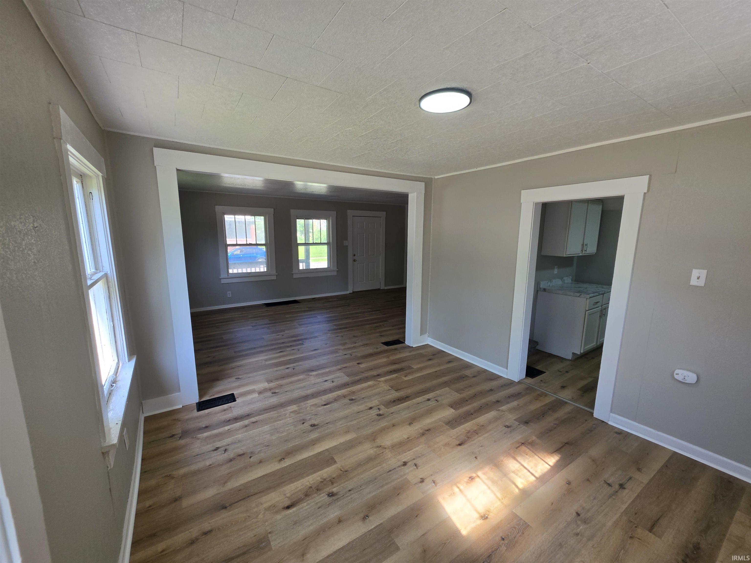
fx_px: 282
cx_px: 376
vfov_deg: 89.9
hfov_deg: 106.2
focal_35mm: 13
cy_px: 282
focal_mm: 2.2
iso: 32
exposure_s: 1/120
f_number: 1.9
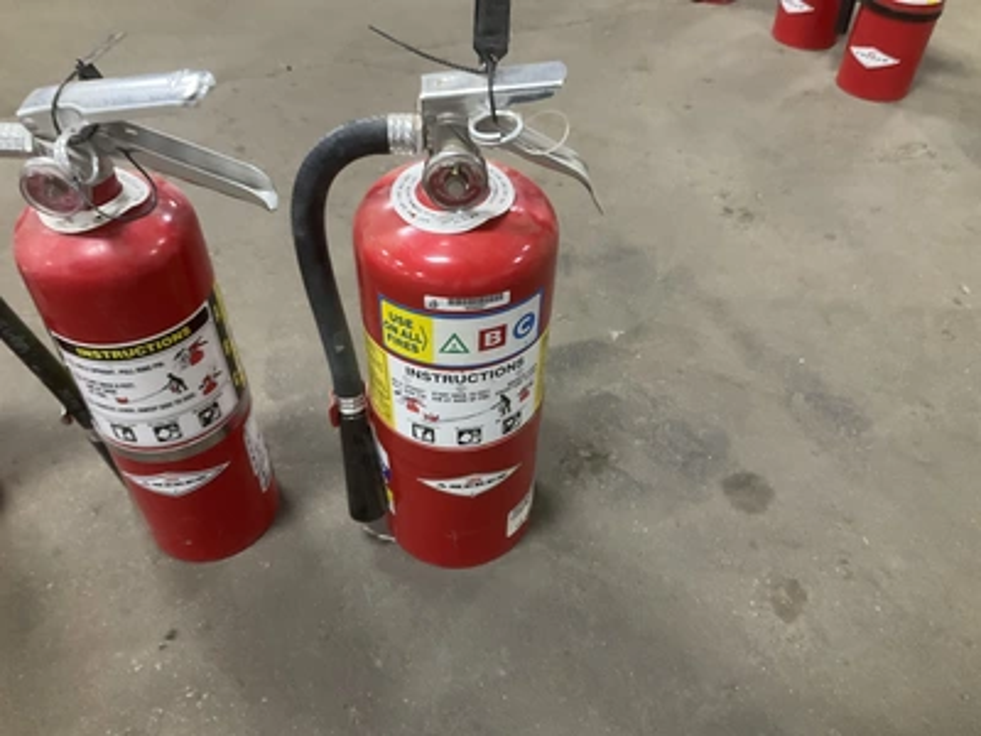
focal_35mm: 29
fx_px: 822
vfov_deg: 48.2
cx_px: 490
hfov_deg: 61.7
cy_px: 368
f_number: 1.8
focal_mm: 3
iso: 250
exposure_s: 1/40
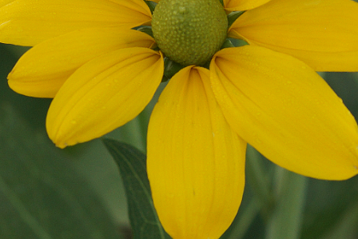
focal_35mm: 402
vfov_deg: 3.4
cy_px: 14
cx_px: 300
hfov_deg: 5.1
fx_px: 3999
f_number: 5
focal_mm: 100
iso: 320
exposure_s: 1/160
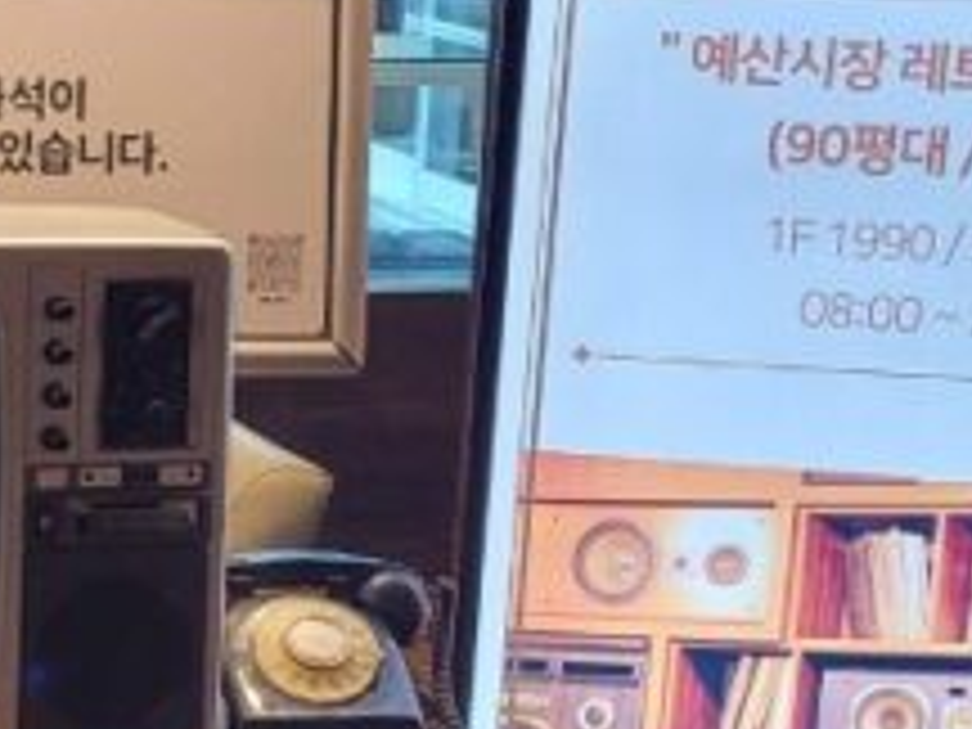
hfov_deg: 15.3
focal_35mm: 123
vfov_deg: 12.0
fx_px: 3454
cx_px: -279
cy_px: 482
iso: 160
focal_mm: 5.4
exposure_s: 1/120
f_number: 1.8
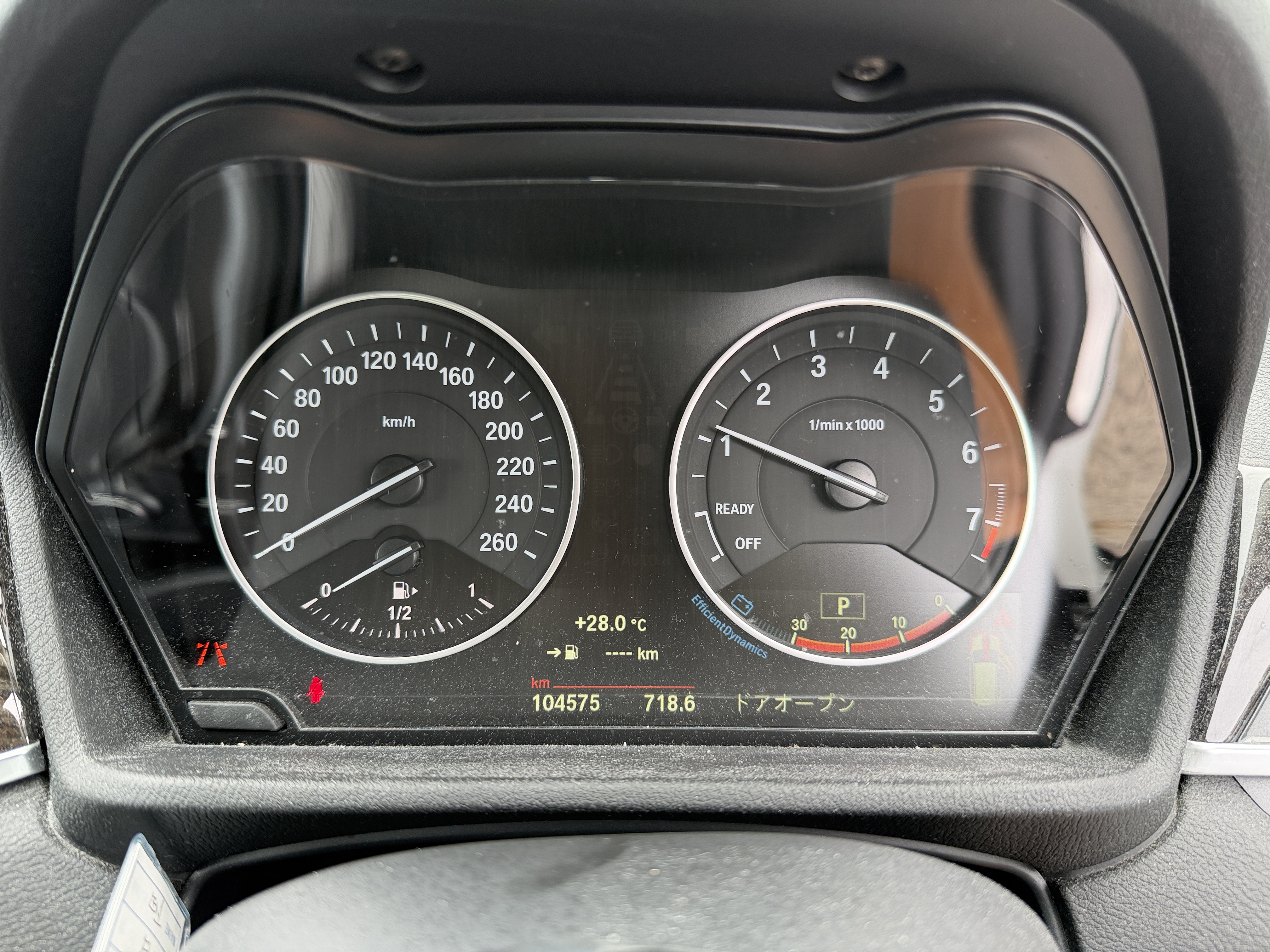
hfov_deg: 71.6
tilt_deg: -22.0
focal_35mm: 24
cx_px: 635
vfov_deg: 56.8
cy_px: 476
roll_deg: -1.7
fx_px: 881
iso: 200
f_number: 1.78
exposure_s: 1/174
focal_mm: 6.76
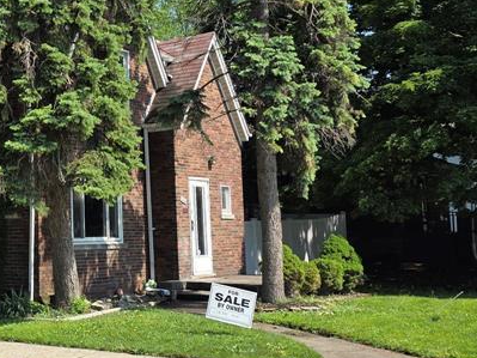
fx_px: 813
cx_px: 8
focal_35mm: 59
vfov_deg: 24.8
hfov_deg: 30.6
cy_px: 141
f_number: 1.7
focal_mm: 6.3
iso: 80
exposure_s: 1/3203
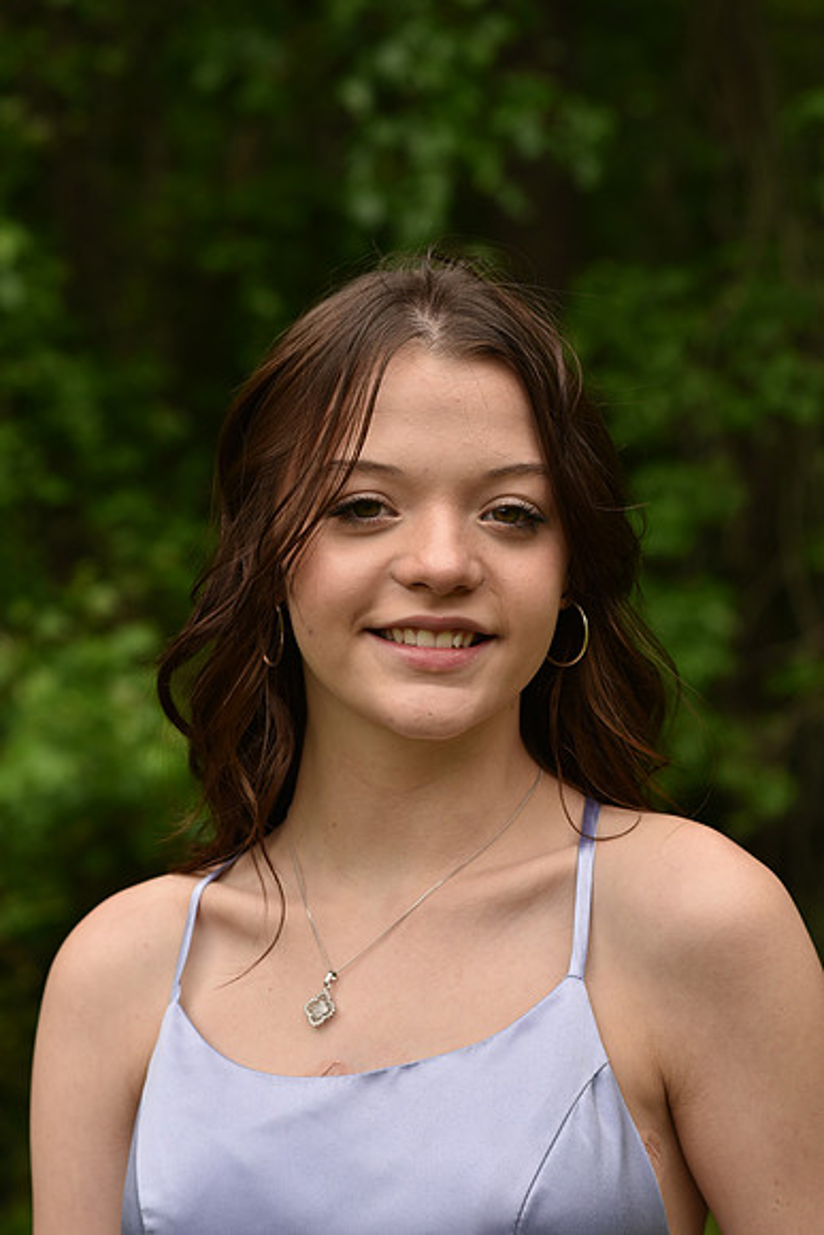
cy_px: 618
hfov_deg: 16.1
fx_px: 2916
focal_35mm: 85
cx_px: 412
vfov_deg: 23.9
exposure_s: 1/320
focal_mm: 85
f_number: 5.6
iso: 200
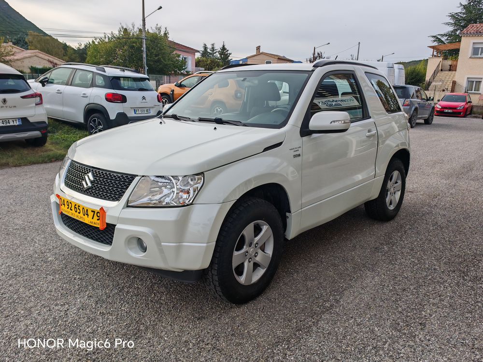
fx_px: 405
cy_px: 181
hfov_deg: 61.7
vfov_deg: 48.2
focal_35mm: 29
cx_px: 242
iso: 50
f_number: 2
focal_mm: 6.83
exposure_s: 1/730
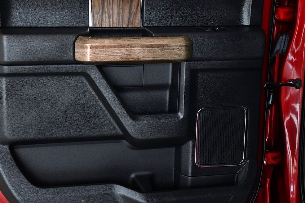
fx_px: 585
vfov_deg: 19.7
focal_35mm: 69
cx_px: 146
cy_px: 86
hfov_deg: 29.2
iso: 2500
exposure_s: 1/640
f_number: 4.2
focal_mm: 38
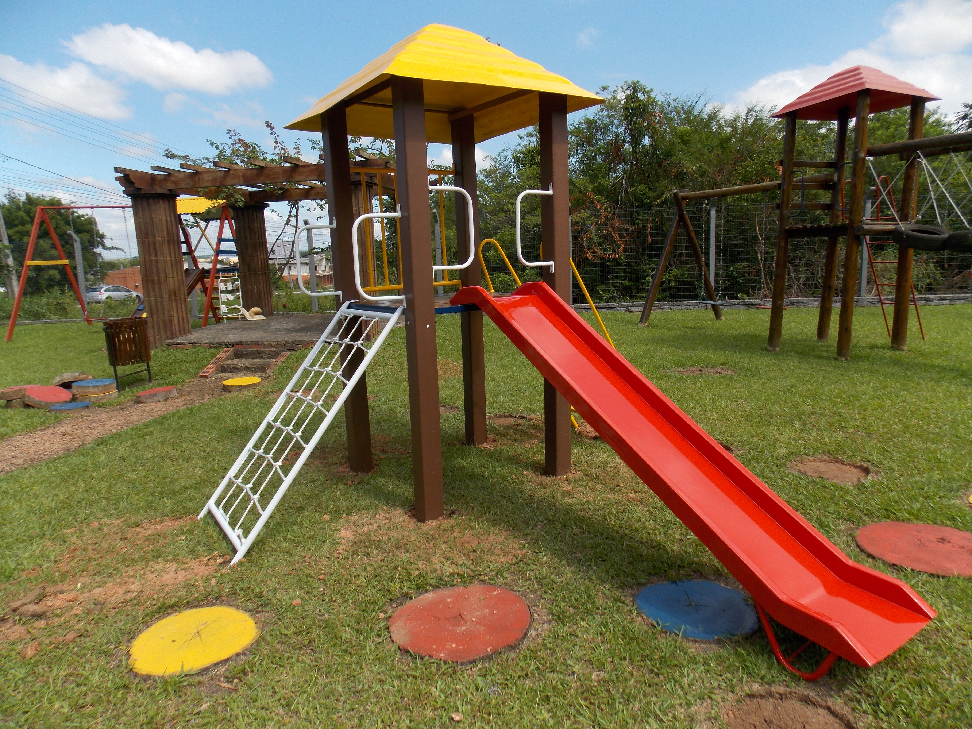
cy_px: 364
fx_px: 646
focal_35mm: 23
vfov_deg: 58.9
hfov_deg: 73.9
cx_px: 486
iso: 80
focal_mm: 4
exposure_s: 1/800
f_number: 3.1
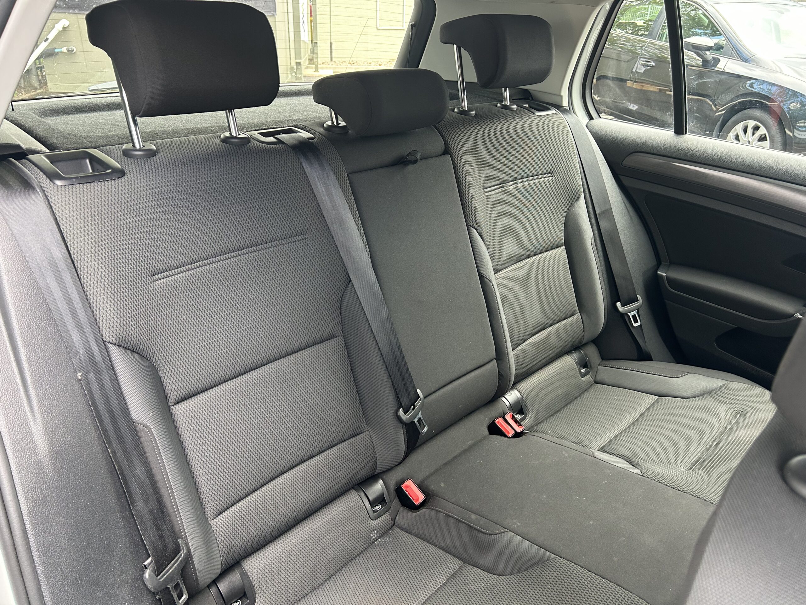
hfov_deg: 67.3
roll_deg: -1.0
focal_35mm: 26
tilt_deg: -25.5
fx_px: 605
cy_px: 302
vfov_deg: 53.1
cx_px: 403
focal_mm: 5.7
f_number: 1.5
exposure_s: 1/103
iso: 125
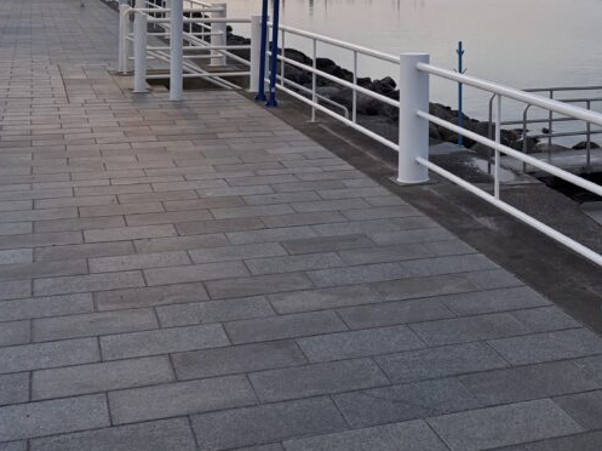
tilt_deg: -1.1
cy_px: -16
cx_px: 526
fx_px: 1008
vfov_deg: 23.9
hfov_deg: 31.9
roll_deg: -0.2
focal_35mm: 58
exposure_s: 1/80
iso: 200
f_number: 1.78
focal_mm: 6.76
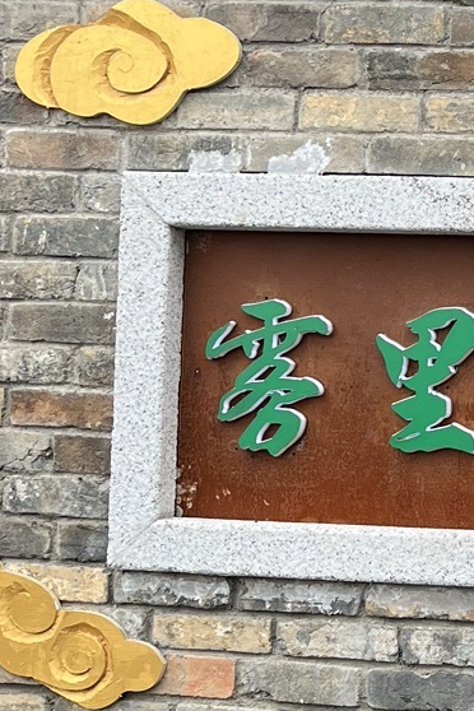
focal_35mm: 97
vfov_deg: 21.0
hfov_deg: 12.7
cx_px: 891
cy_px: 370
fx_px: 1916
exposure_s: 1/100
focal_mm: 5.1
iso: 32
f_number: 1.6
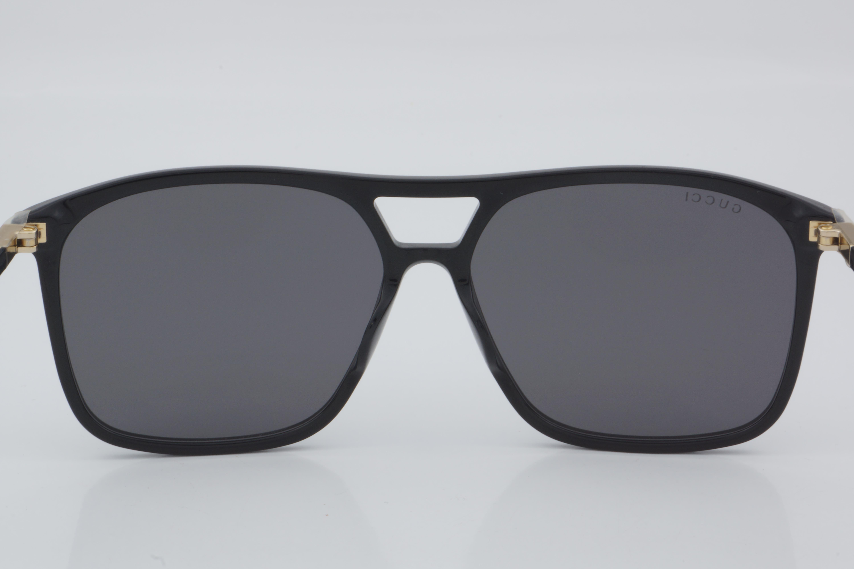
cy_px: 284
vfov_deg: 16.6
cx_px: 427
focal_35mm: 82
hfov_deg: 24.6
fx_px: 1957
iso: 100
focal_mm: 55
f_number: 32
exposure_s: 1/4
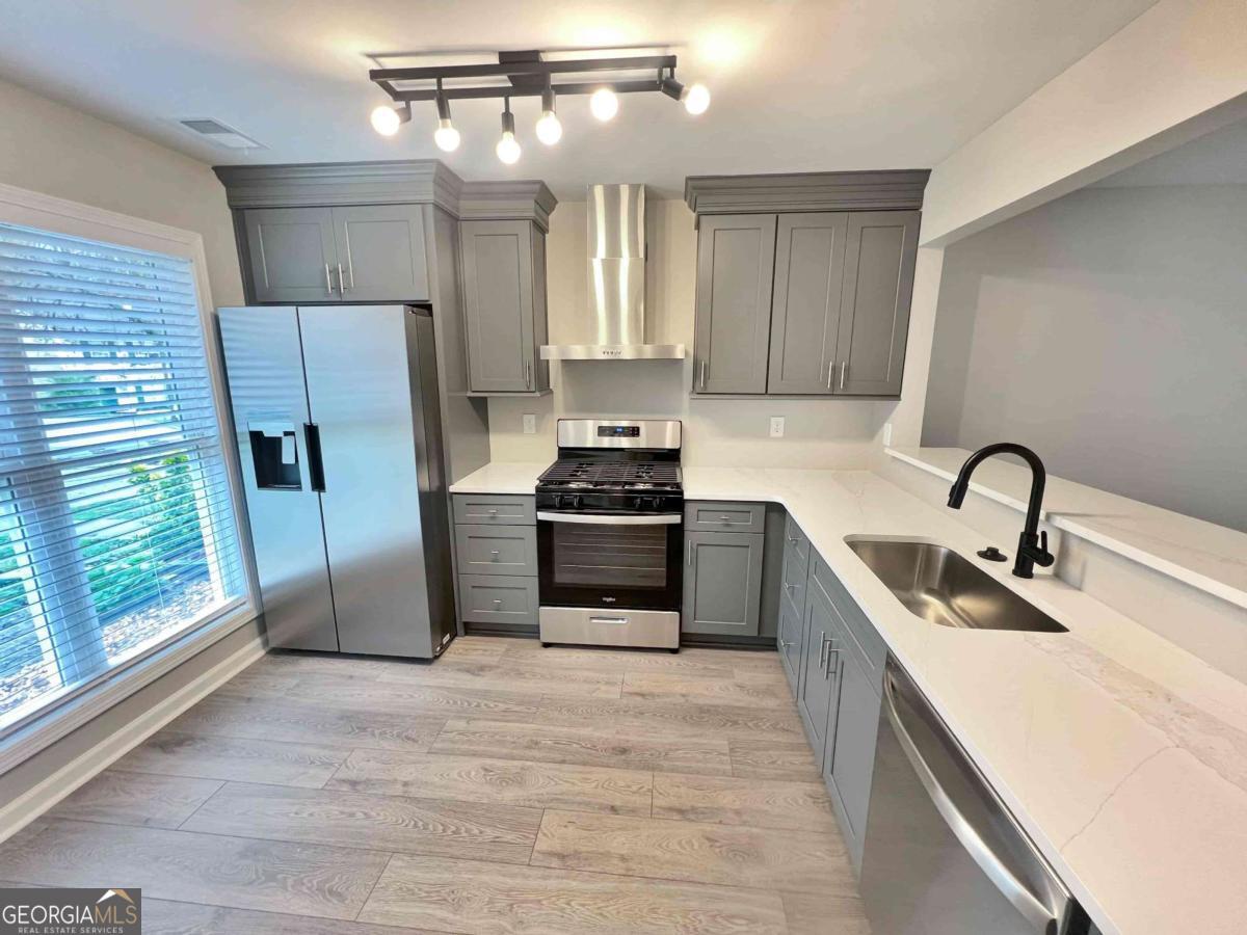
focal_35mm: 13
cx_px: 624
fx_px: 468
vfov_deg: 89.9
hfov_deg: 106.2
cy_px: 468
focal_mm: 1.57
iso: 160
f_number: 1.8
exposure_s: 1/60
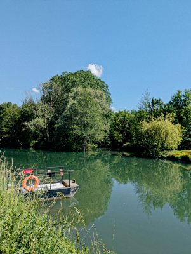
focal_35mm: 24
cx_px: 96
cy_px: 127
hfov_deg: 56.9
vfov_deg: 71.5
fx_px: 176
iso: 46
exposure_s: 1/1471
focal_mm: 6.81
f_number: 1.85
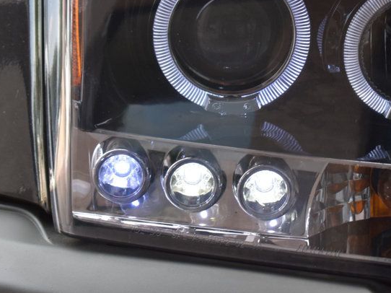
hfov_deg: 13.1
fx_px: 1693
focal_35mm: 150
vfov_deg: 9.9
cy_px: 57
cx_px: 301
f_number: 8
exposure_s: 1/60
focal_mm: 55
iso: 400
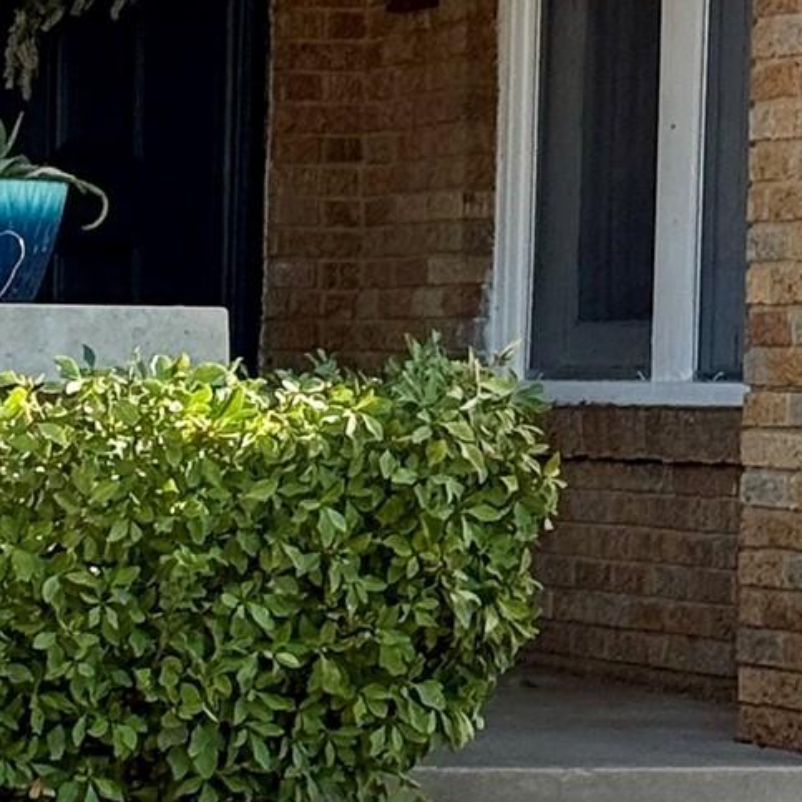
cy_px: 528
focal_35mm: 180
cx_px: -586
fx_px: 4718
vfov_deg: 9.7
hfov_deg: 9.3
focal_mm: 6.76
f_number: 1.78
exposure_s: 1/1931
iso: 80
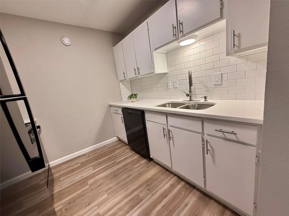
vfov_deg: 85.7
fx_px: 117
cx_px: 144
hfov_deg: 102.1
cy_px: 108
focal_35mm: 14
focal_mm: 2.22
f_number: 2.2
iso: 200
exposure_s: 1/120
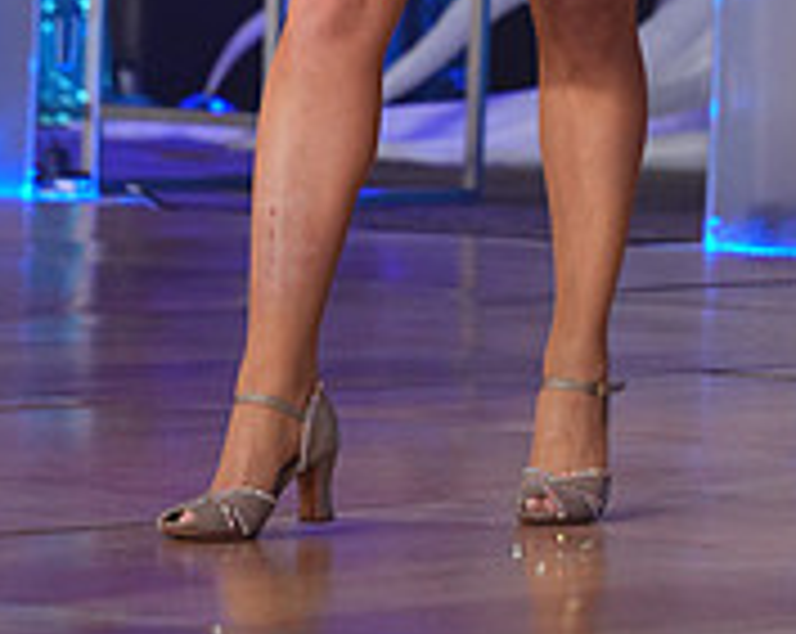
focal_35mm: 505
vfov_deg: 3.0
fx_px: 11877
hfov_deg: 3.8
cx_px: 636
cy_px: -423
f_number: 4
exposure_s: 1/400
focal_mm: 164
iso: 1250
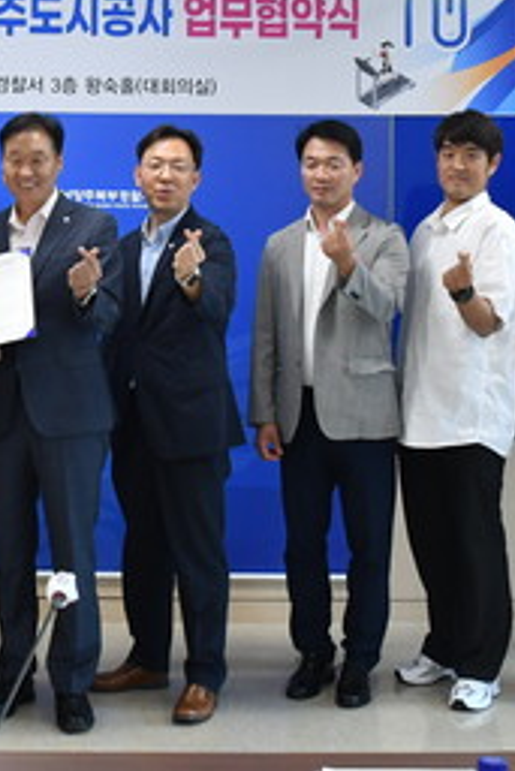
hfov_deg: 17.5
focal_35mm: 75
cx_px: -63
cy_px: 178
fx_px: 1607
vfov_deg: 26.6
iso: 1000
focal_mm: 16
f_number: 5.6
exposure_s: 1/125
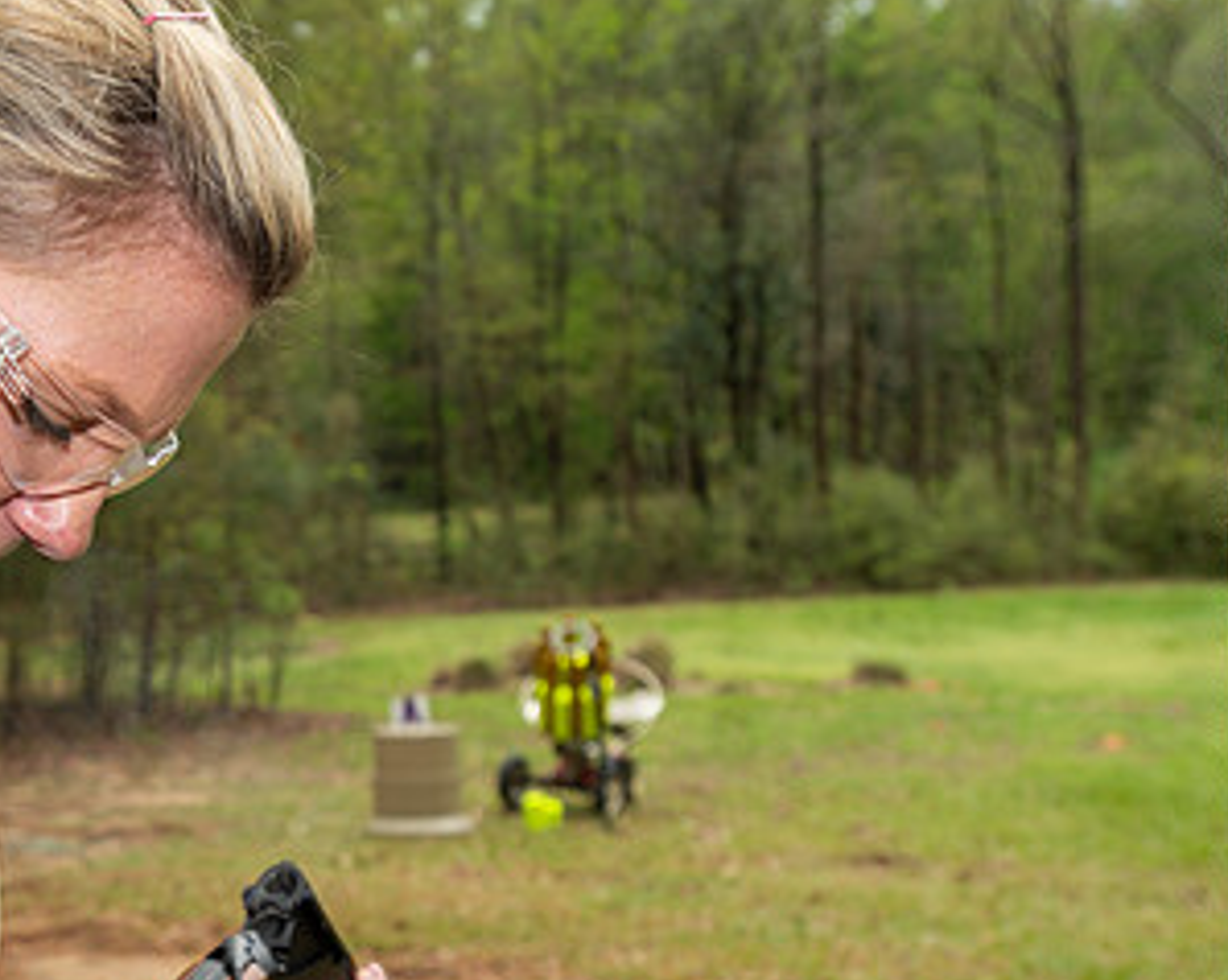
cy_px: 684
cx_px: 194
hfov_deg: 28.8
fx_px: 2324
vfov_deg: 23.7
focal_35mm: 64
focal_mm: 35
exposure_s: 1/160
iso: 125
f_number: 6.3
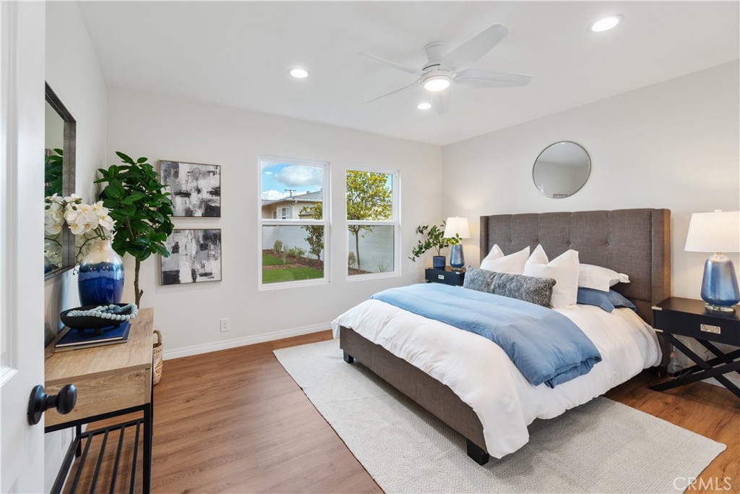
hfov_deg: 100.4
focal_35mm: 15
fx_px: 308
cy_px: 247
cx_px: 370
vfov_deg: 77.3
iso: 320
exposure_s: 1/30
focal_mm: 10
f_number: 6.3
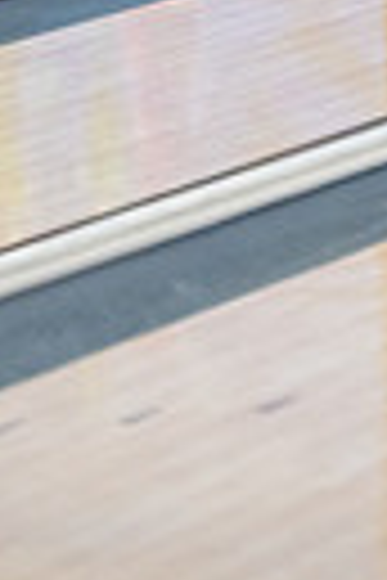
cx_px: 346
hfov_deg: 3.0
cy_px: -364
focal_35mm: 454
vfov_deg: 4.5
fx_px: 7320
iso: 4000
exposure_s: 1/800
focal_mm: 130
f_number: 2.8
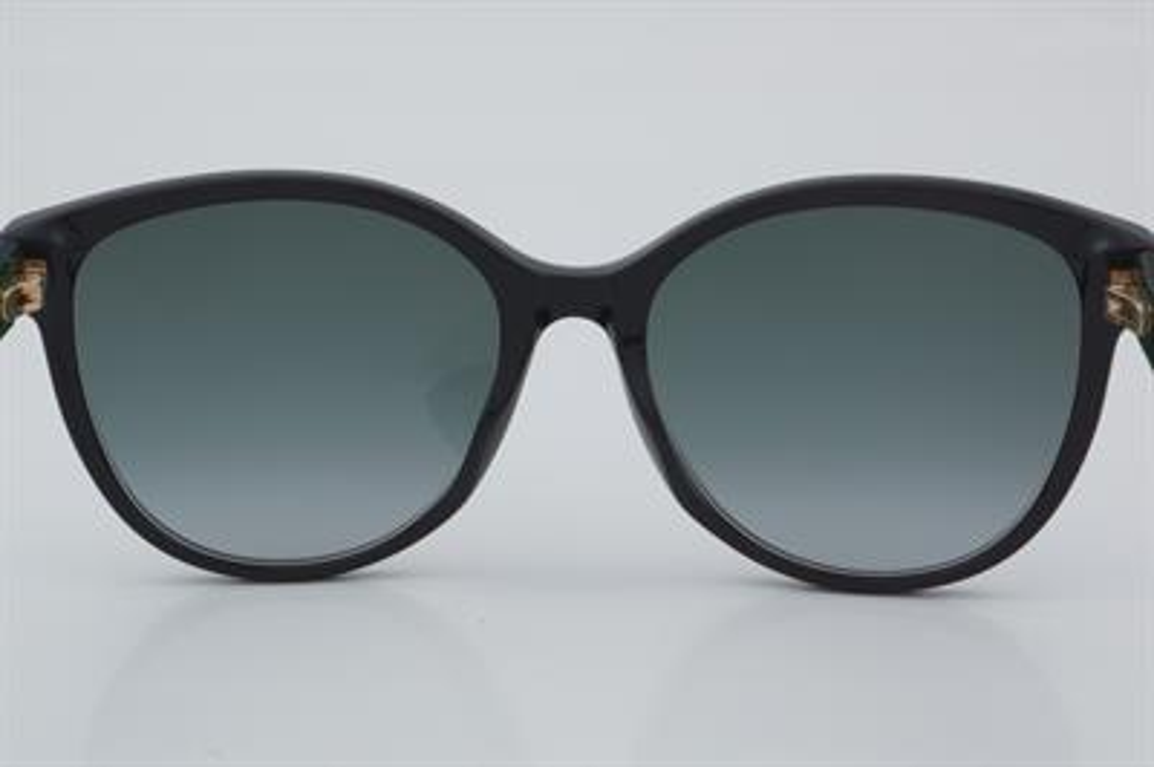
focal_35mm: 82
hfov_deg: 24.6
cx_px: 577
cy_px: 384
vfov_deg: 16.5
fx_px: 2642
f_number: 32
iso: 100
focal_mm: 55
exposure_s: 1/4
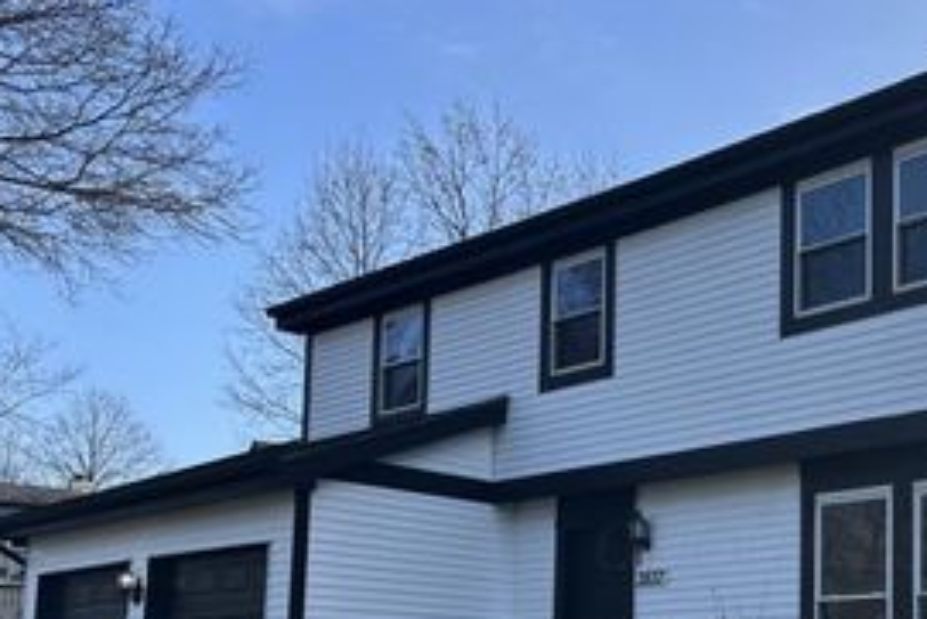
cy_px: 545
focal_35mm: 46
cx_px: 766
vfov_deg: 28.3
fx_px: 1185
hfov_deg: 40.6
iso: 80
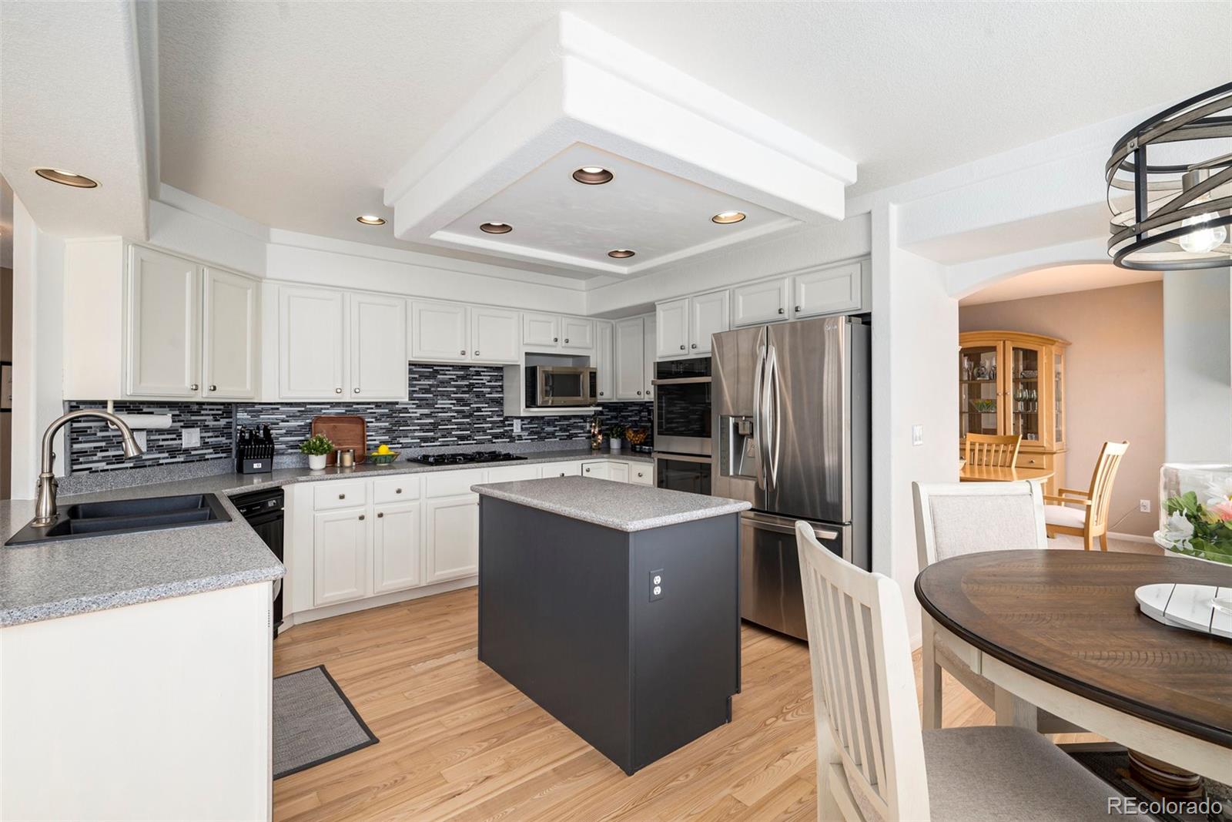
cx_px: 616
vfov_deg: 73.8
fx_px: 548
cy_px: 411
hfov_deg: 96.7
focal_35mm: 16
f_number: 8
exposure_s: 1/40
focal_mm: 16
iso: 400
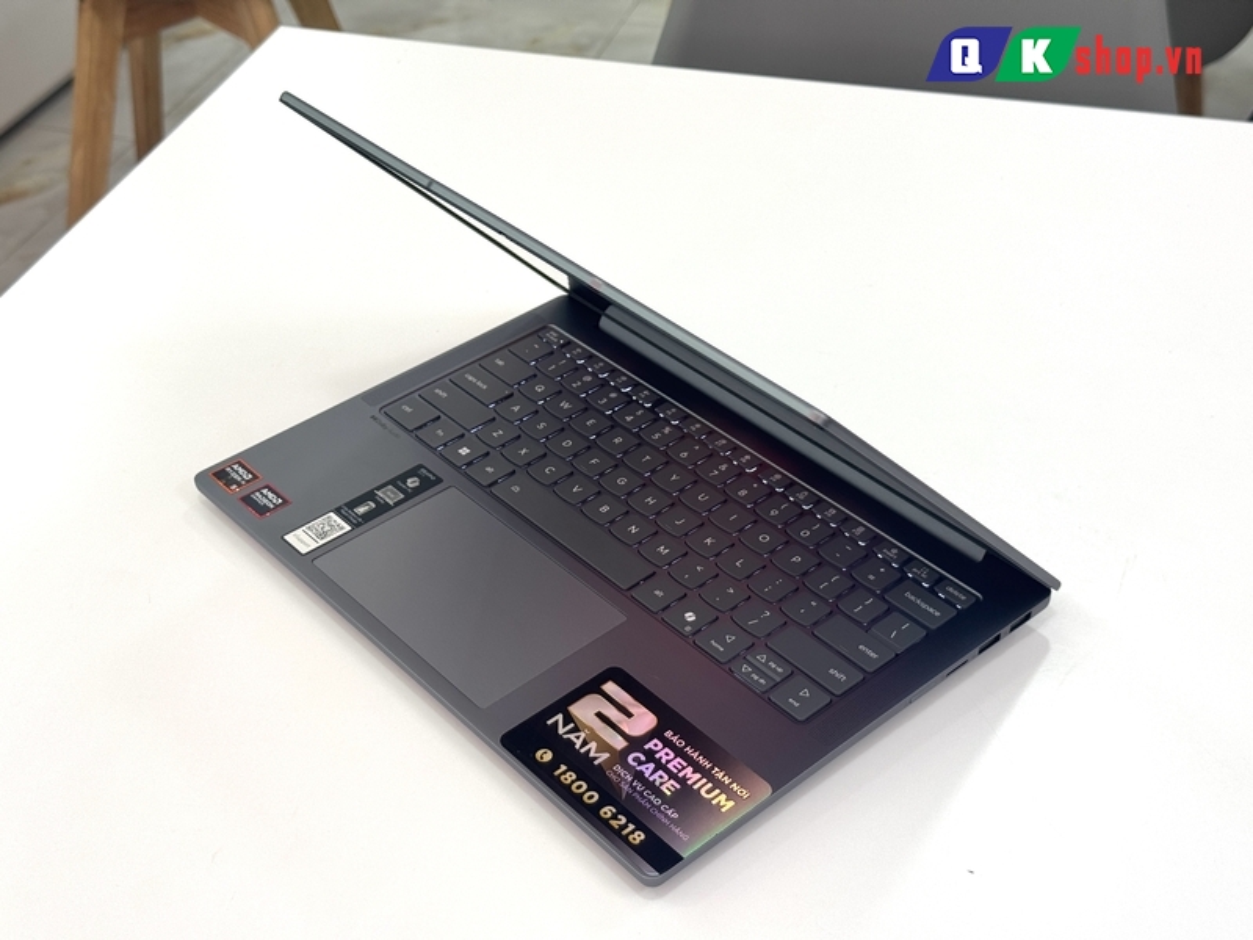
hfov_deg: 39.7
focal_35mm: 48
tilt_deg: -38.9
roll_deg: +2.1
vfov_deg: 30.3
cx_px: 626
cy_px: 470
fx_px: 1737
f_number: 1.78
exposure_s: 1/150
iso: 50
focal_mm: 6.76
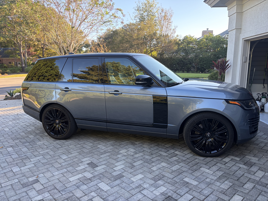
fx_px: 201
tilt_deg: -8.6
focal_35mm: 26
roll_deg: +0.7
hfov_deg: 67.3
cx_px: 134
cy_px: 100
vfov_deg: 53.1
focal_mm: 5.96
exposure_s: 1/181
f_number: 1.6
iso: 50
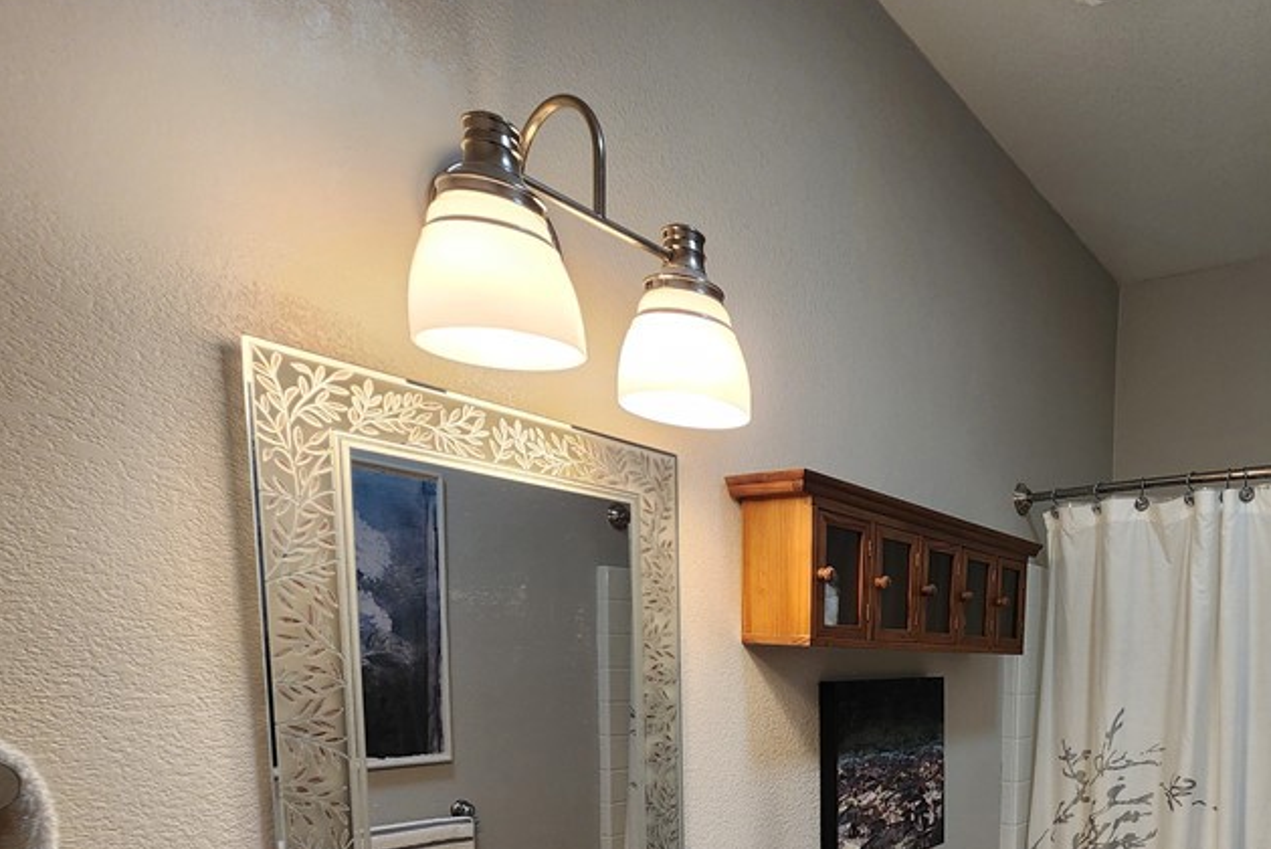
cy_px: 750
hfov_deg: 71.4
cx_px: 998
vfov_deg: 51.2
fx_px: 777
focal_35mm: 22
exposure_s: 1/60
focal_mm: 2.2
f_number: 2.2
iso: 160
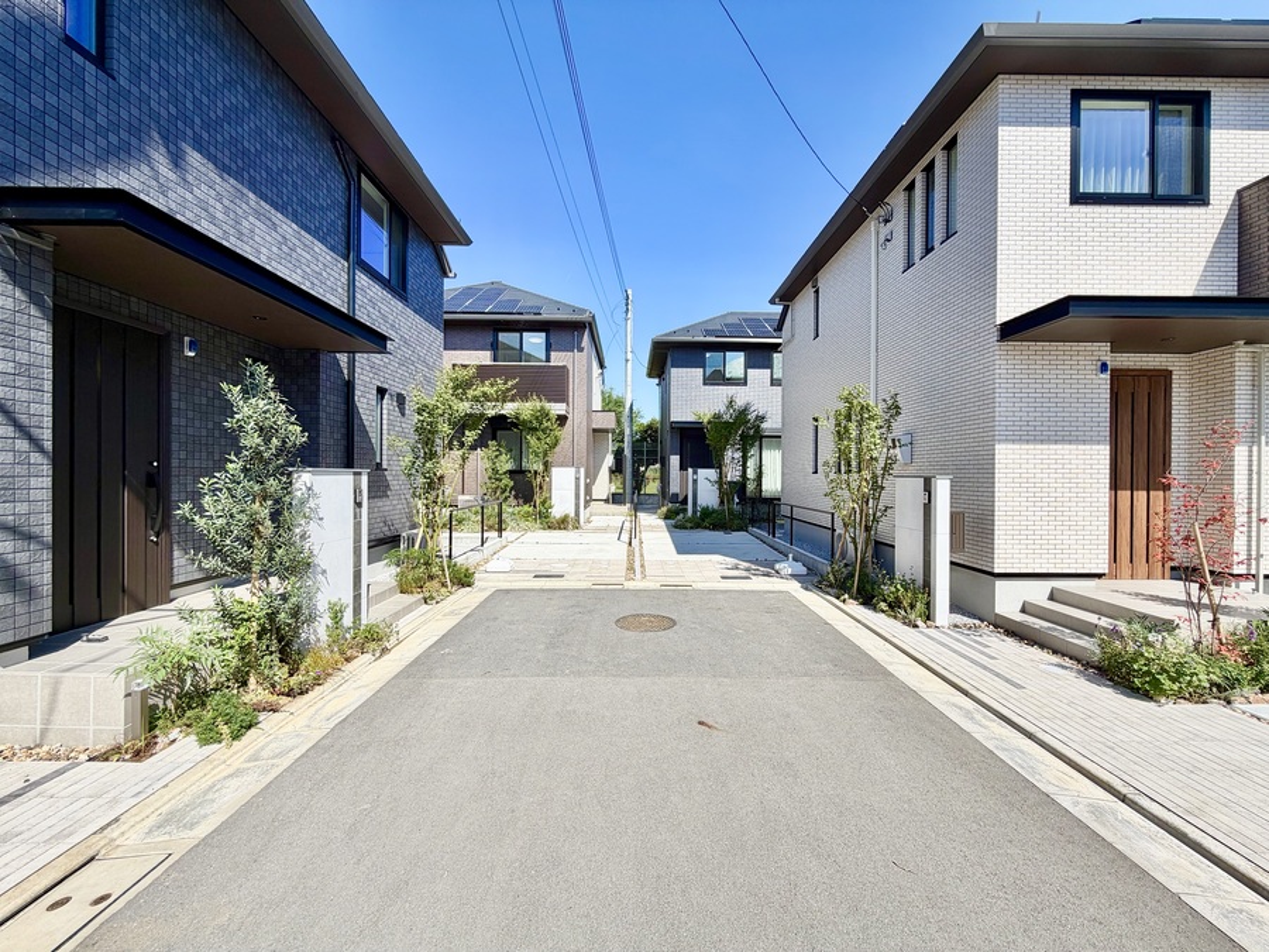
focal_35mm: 14
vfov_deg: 85.7
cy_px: 476
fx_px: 513
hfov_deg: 102.1
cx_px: 634
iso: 20
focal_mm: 2.22
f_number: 2.2
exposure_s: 1/799
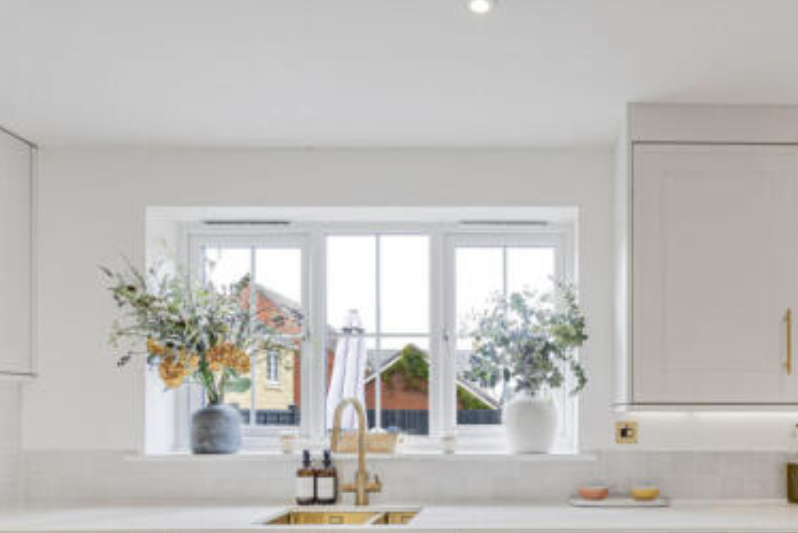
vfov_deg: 45.0
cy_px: 398
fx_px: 621
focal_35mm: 28
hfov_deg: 63.6
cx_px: 539
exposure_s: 1/30
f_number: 7.1
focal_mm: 16
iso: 400
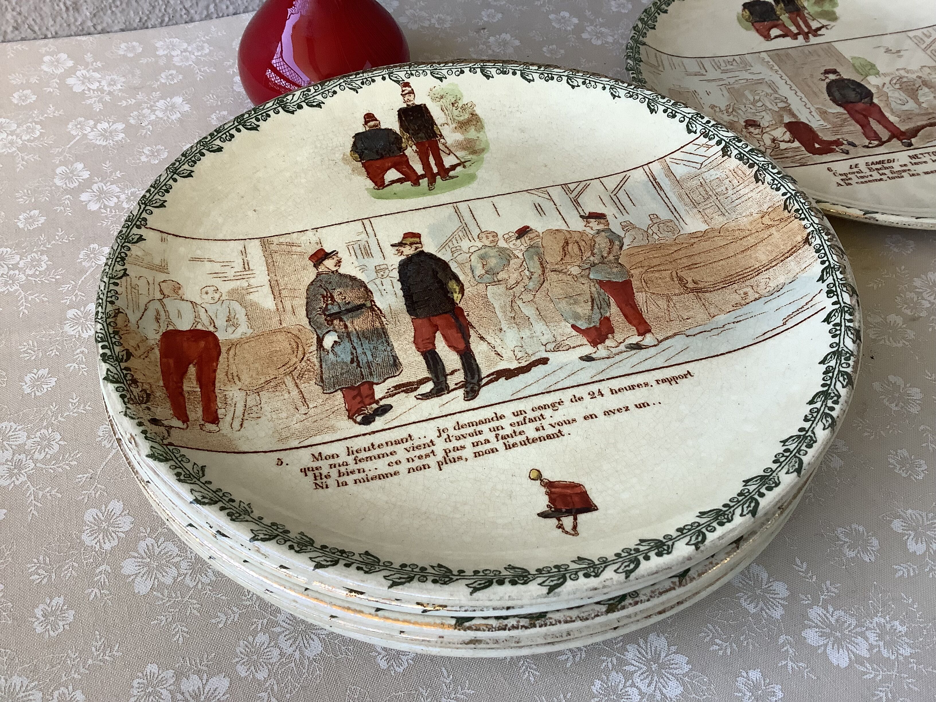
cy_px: 351
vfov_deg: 45.4
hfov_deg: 58.4
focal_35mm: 31
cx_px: 468
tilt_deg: -47.0
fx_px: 838
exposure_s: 1/100
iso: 80
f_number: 2.4
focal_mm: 3.3
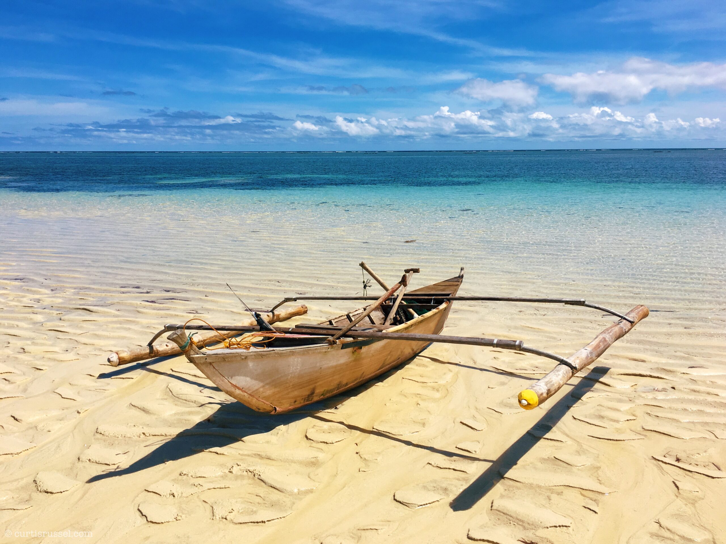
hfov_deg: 61.7
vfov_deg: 48.2
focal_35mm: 29
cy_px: 272
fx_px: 608
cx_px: 363
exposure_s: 1/3300
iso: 25
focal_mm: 4.15
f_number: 2.2
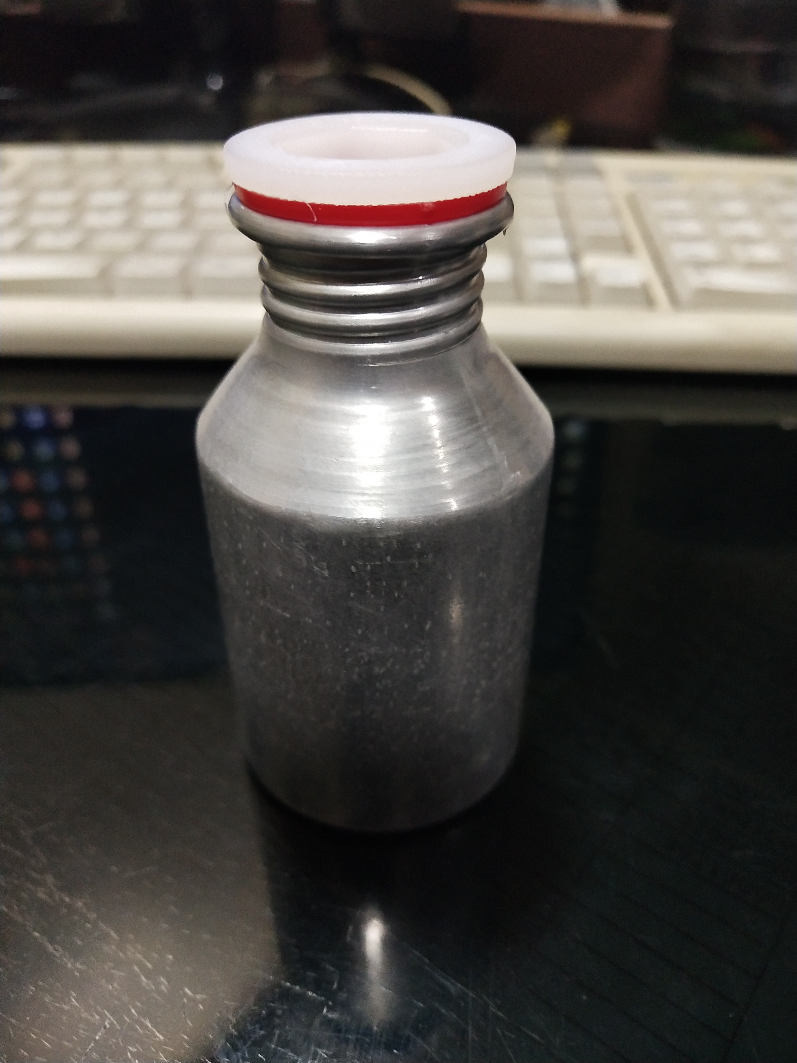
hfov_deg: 46.8
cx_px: 398
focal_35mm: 30
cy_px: 532
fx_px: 921
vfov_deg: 60.0
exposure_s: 1/50
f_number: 1.8
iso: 359
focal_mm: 3.95
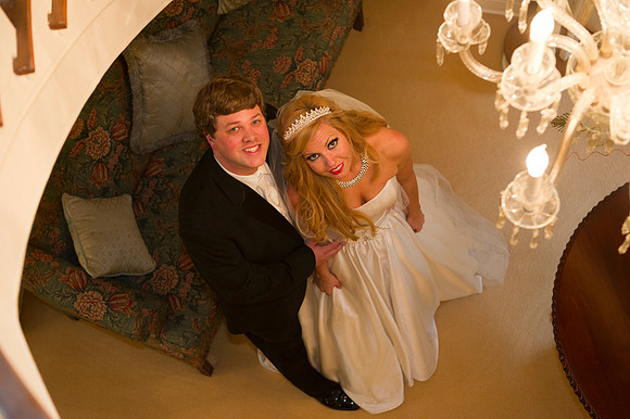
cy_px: 210
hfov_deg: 35.7
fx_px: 979
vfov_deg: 24.2
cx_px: 315
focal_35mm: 56
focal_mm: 56
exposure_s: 1/80
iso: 1250
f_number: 4
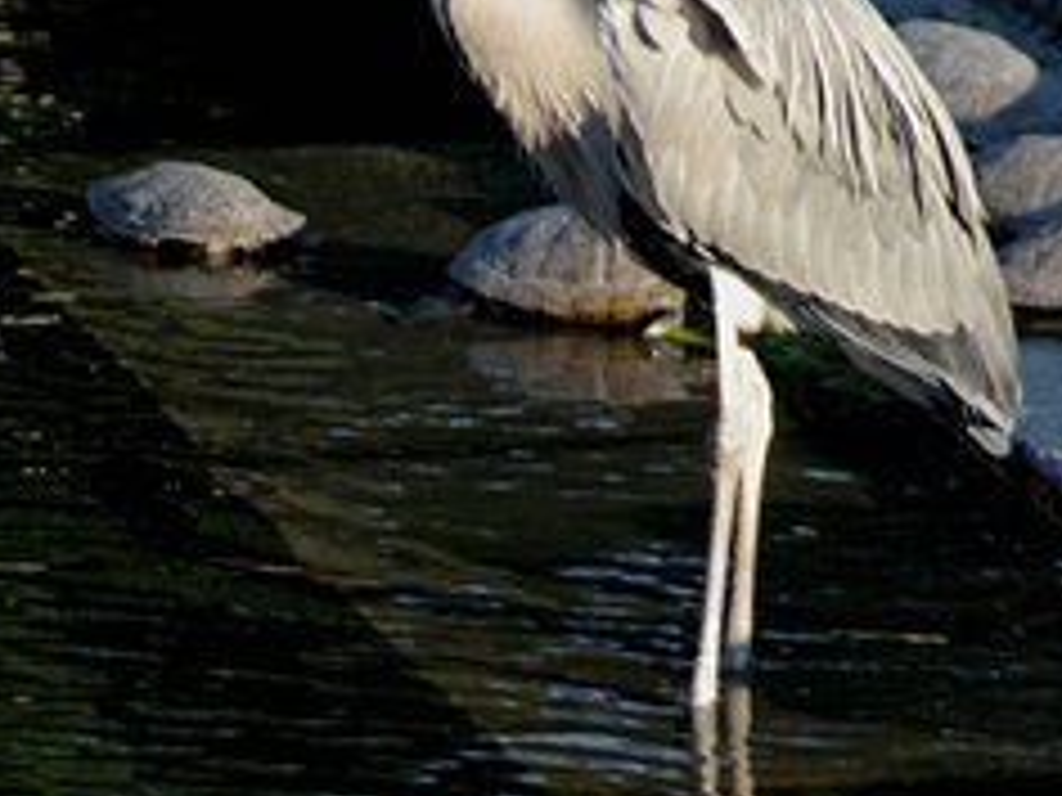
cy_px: 571
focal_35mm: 938
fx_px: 28777
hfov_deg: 2.1
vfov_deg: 1.6
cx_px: 500
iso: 800
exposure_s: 1/500
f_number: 6.3
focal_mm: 300
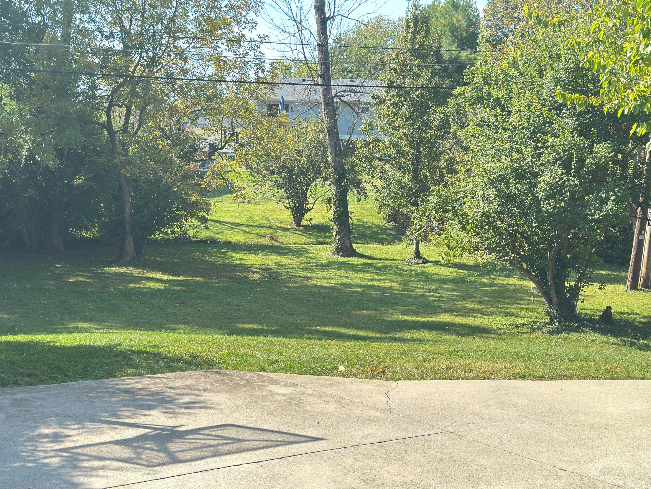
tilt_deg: -4.3
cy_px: 244
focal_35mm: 48
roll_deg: -2.3
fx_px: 903
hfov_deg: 39.7
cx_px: 326
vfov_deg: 30.3
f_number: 1.78
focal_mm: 6.86
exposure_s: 1/1030
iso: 80
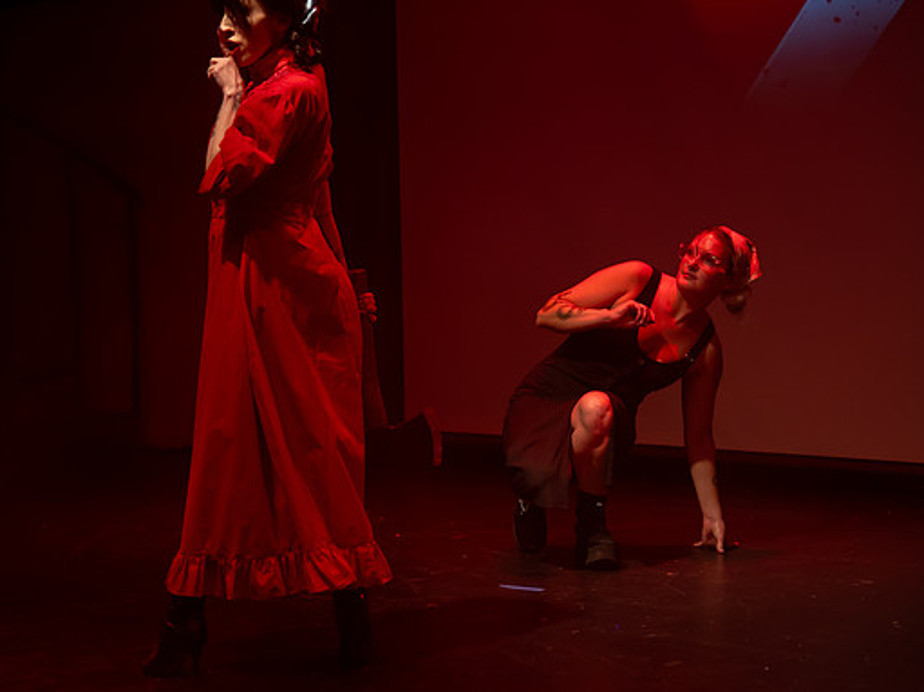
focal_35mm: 103
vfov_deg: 14.4
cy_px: 358
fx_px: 2749
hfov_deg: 19.1
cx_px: 426
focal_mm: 82
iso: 3200
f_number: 4
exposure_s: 1/200
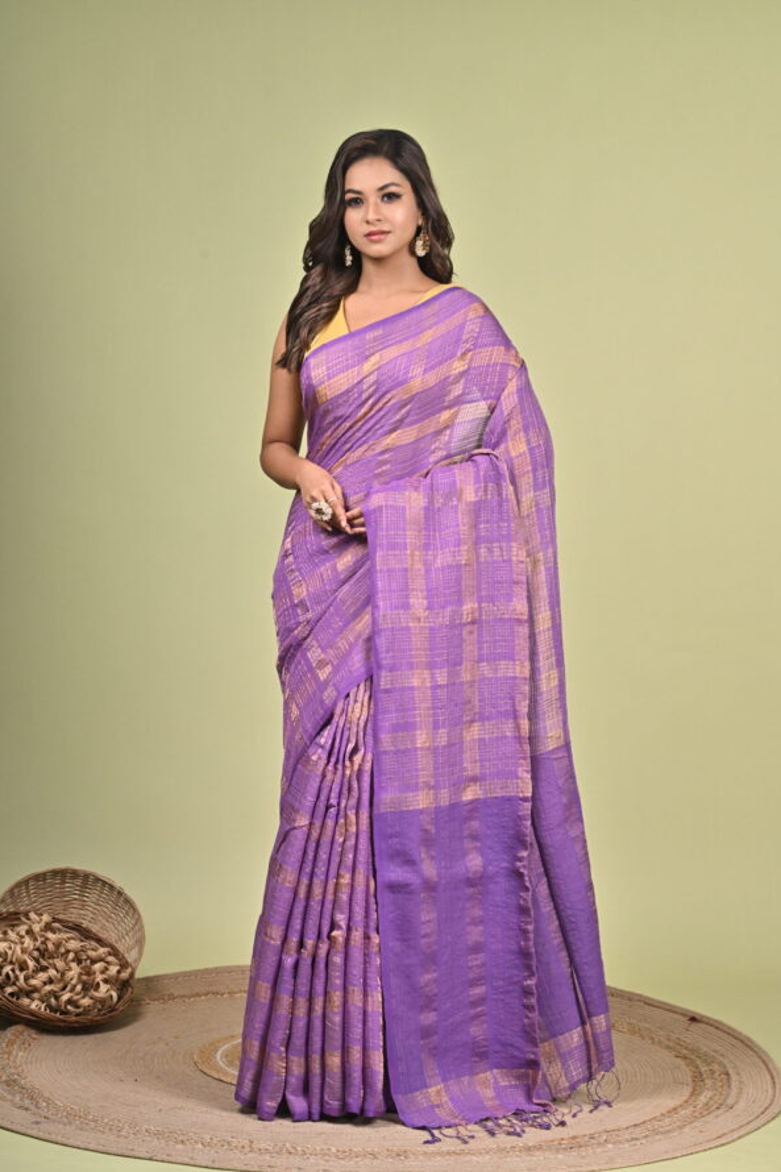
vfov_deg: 23.6
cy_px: 589
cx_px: 392
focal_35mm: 86
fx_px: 2799
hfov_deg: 15.9
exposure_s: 1/160
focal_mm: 85
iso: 400
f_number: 9
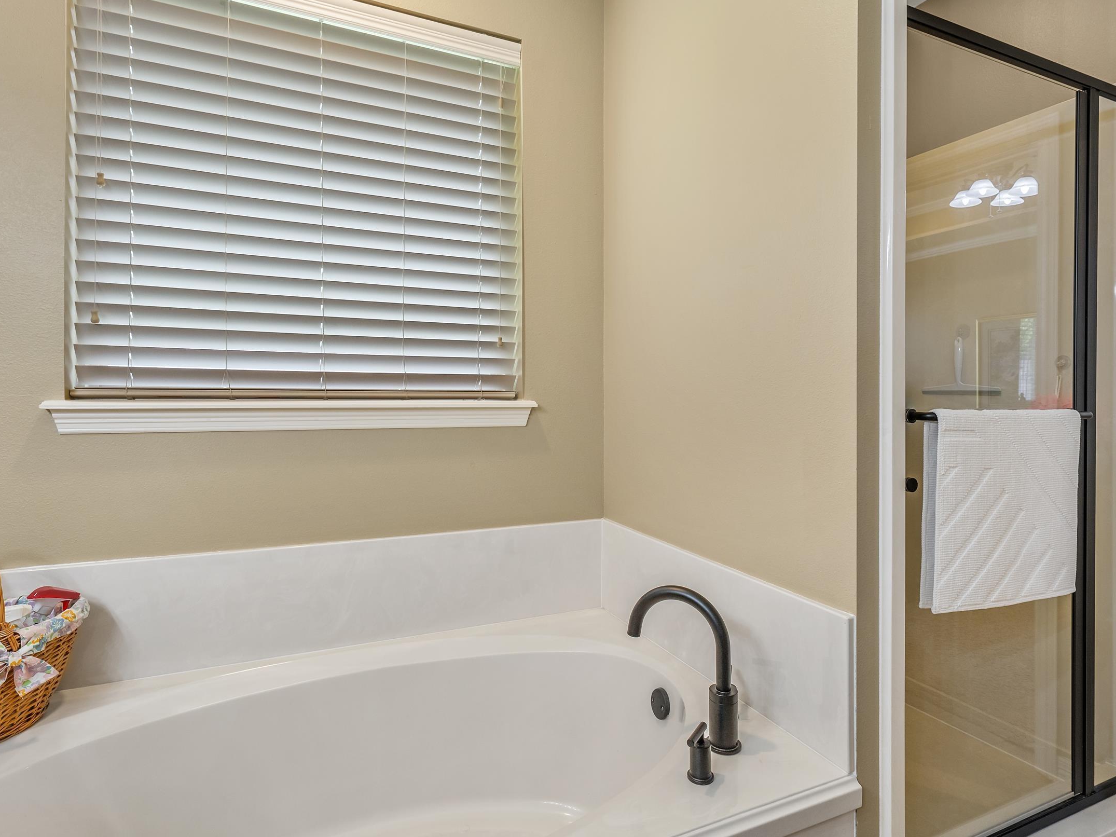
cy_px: 407
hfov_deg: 84.6
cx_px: 577
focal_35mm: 19
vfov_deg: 68.7
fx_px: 613
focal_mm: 17
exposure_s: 1/30
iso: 800
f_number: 8
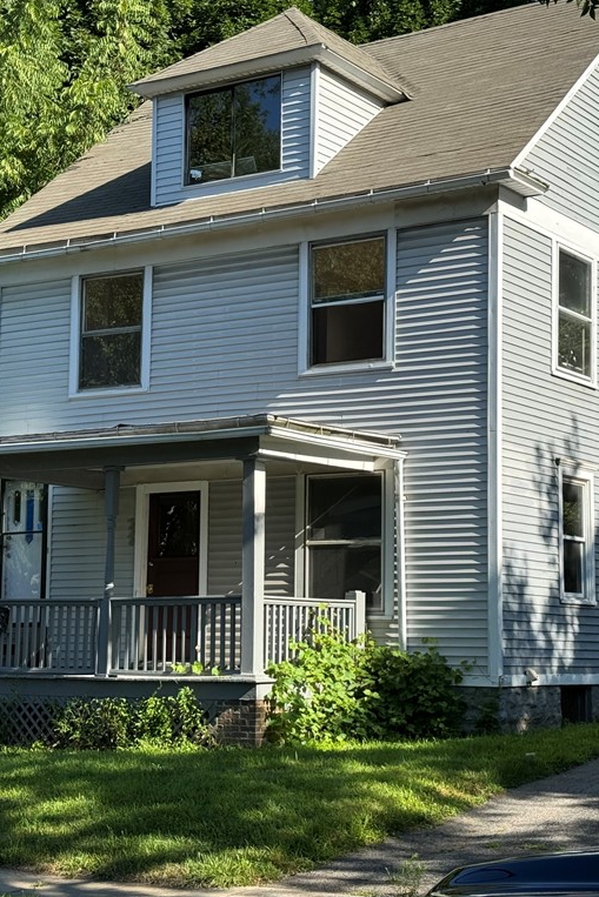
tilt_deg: +5.7
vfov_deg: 30.1
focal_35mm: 67
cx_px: 305
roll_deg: -0.9
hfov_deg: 20.3
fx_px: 1671
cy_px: 449
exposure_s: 1/1984
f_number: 1.78
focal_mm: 6.76
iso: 64
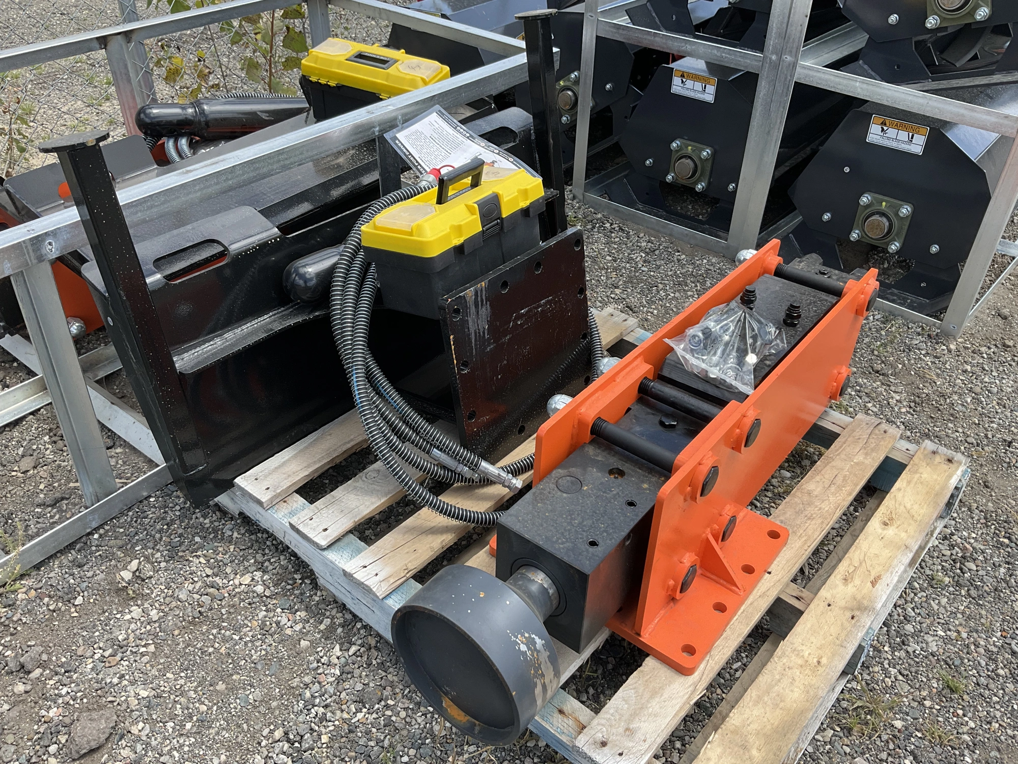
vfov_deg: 48.2
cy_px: 382
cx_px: 509
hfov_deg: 61.7
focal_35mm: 29
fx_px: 853
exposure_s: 1/700
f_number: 1.8
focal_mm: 3
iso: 25
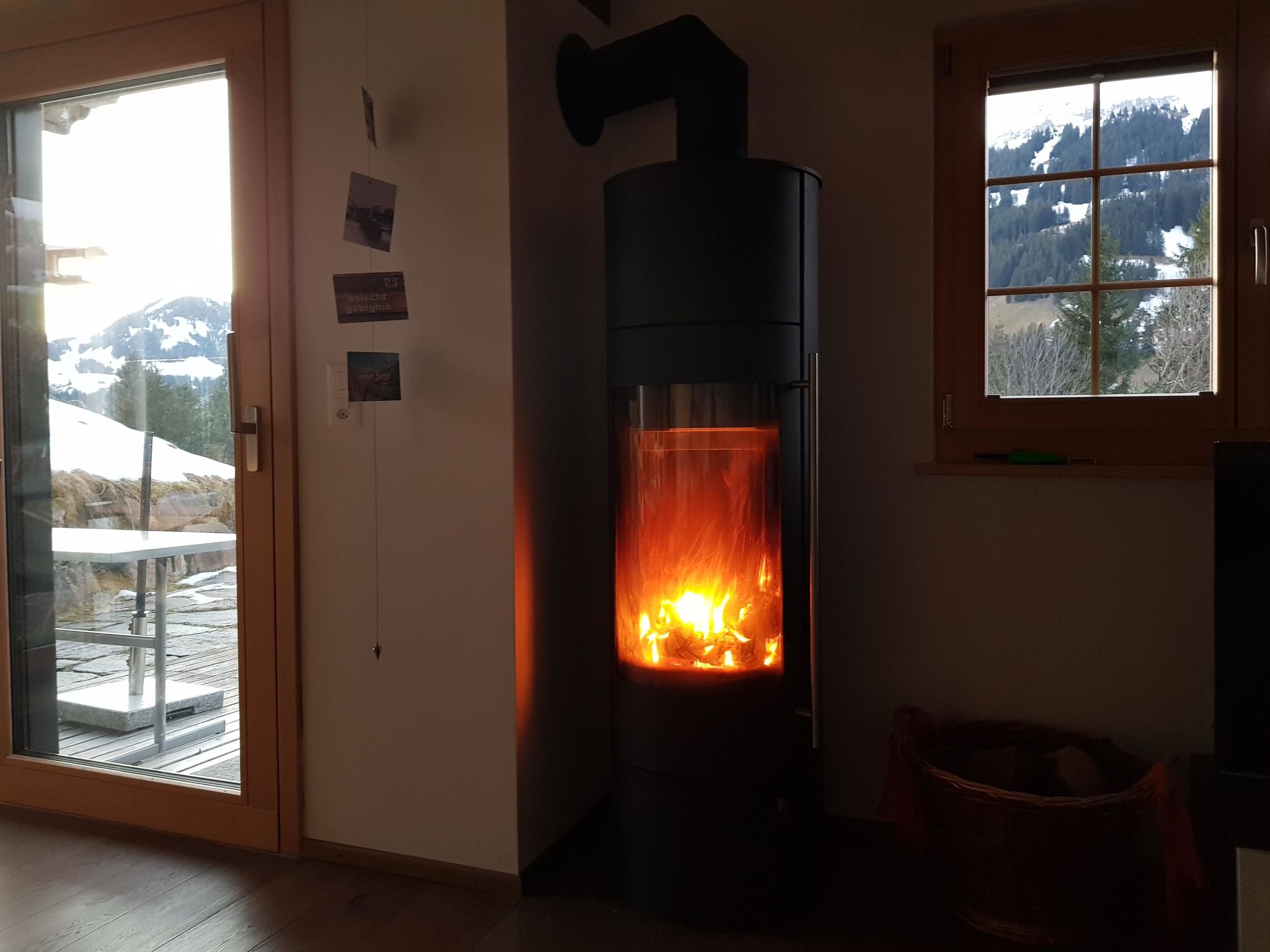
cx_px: 635
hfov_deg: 67.3
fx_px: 954
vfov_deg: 53.1
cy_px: 476
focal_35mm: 26
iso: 200
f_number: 1.7
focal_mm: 4.2
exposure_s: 1/14
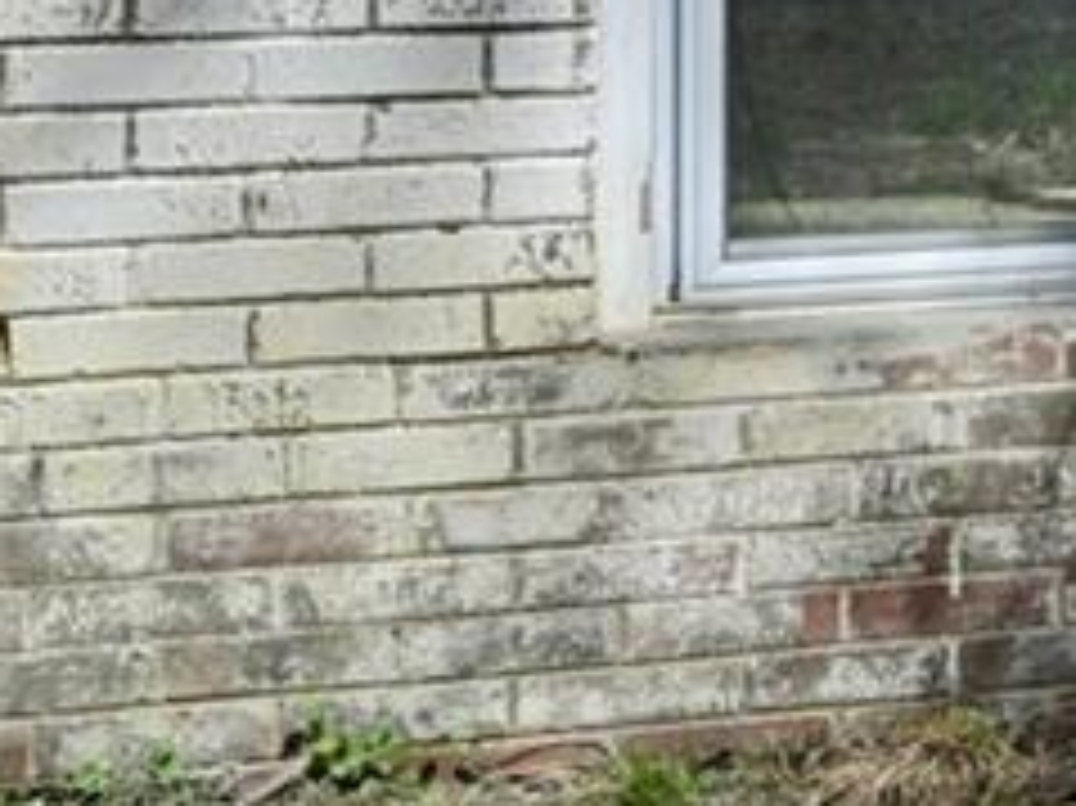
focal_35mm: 136
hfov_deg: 11.7
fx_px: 4229
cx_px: 2625
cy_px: -331
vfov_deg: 10.6
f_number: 8
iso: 100
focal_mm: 16.5
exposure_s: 1/500
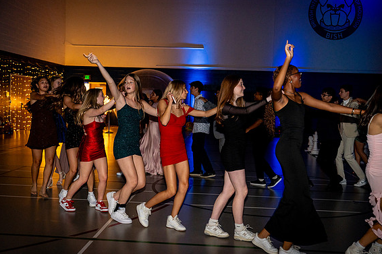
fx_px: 424
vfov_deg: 33.4
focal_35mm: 40
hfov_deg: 48.5
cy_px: 129
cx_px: 188
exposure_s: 1/80
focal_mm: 39
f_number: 4
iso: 1250
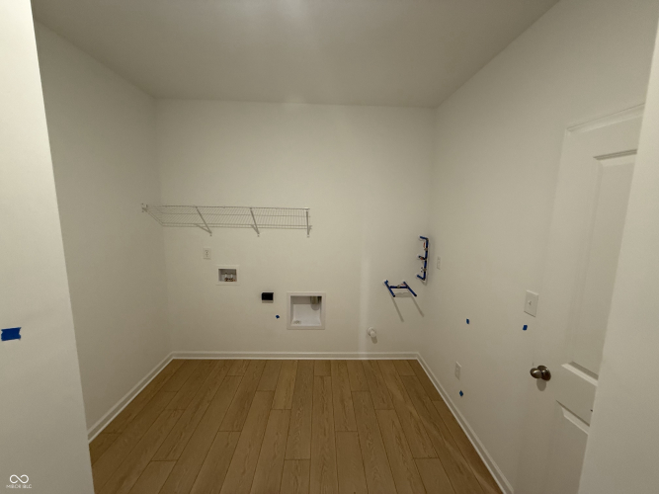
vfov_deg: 85.7
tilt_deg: -8.7
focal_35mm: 14
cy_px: 247
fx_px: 266
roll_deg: -2.1
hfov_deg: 102.1
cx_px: 330
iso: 250
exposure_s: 1/60
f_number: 2.2
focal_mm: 2.22
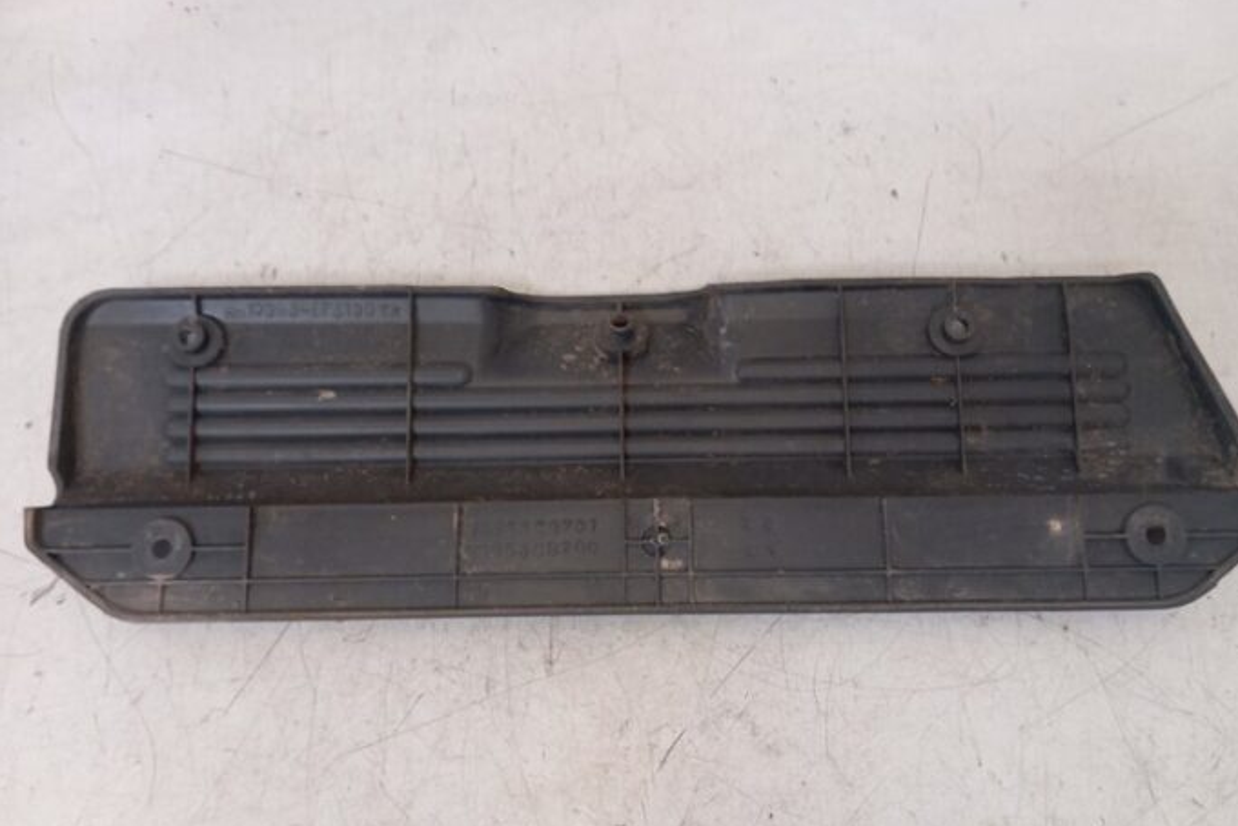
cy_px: 439
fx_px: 1032
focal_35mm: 30
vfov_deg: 43.6
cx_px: 635
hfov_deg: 61.9
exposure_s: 1/33.3
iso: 226
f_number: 1.8
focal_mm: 4.22
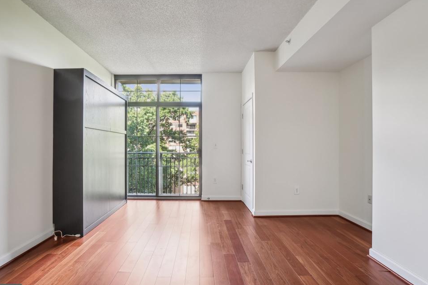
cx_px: 201
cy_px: 148
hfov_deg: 96.6
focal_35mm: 16
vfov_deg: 73.7
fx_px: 190
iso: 100
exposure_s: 1/5
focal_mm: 10
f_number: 7.1
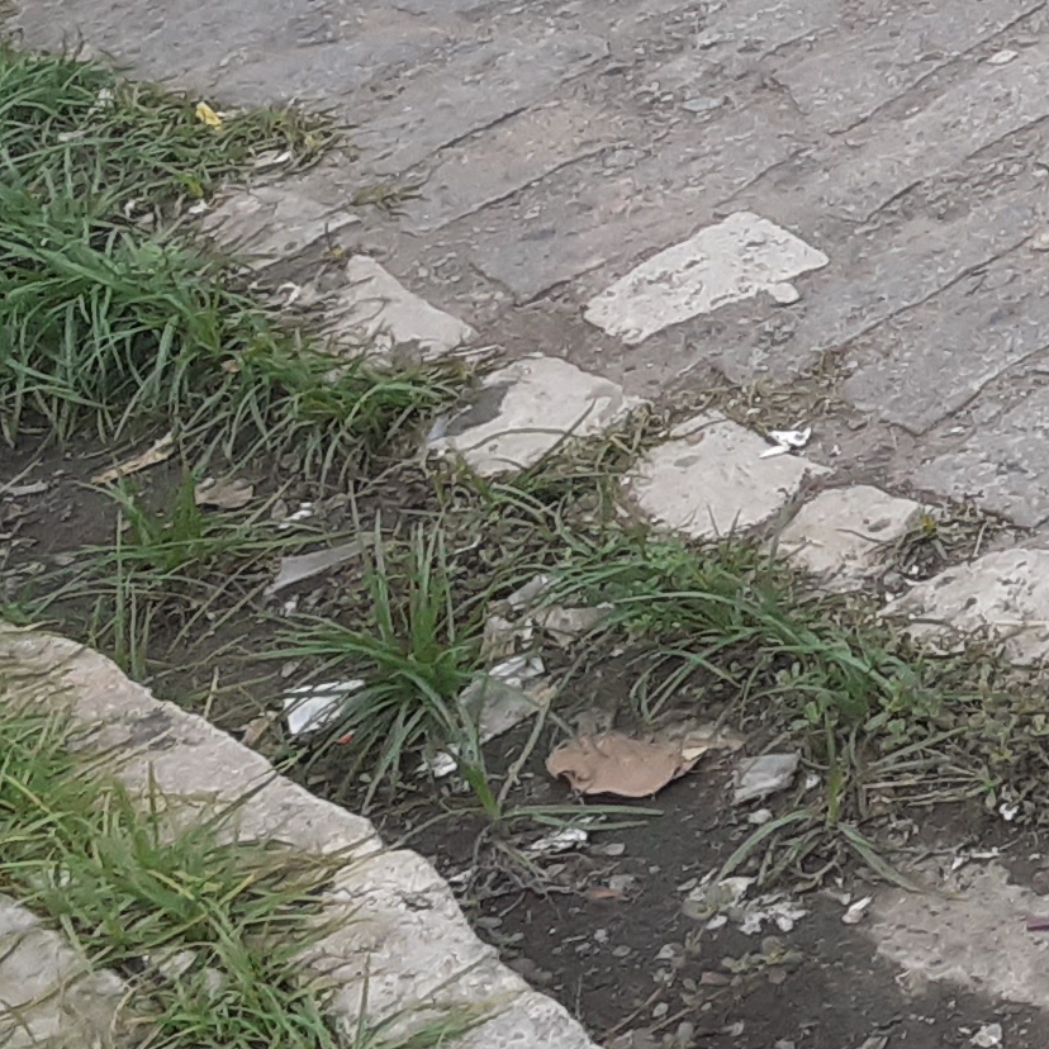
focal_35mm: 119
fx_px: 4080
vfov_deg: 13.4
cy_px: -715
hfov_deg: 11.7
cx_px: 2588
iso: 40
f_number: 1.9
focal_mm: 3.6
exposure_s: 1/858
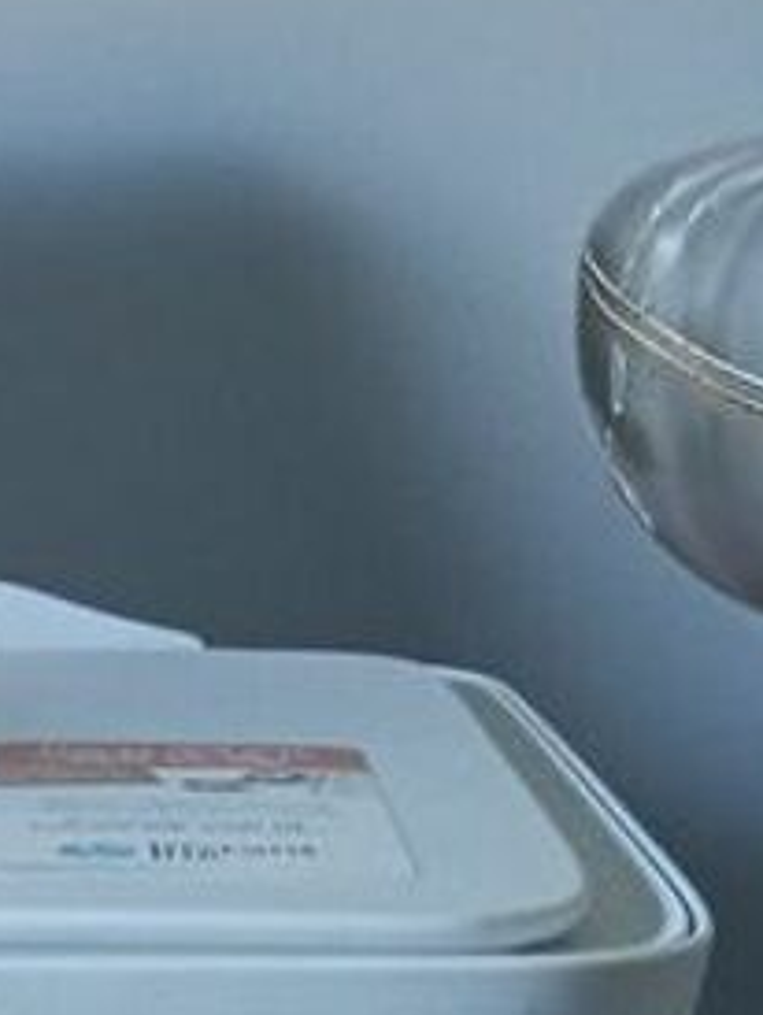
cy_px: 2052
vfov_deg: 13.4
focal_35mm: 126
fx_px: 3697
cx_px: -1074
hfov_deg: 10.2
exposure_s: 1/33.3
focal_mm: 3.96
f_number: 1.8
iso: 1269
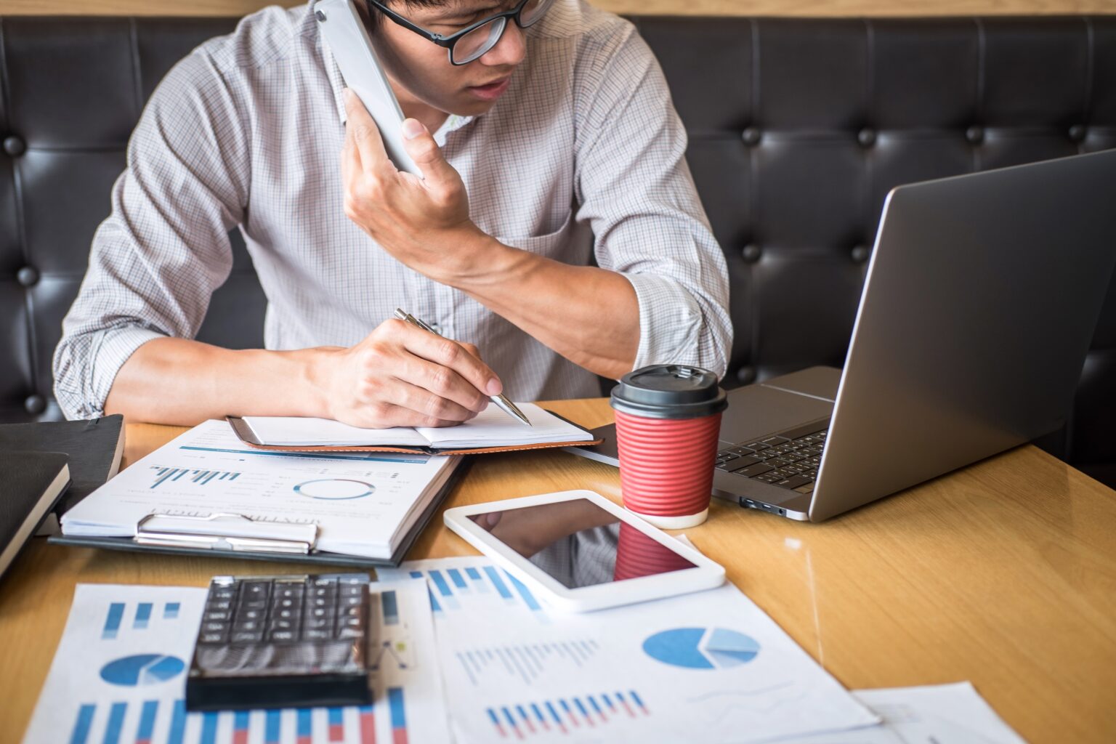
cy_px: 372
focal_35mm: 53
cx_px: 558
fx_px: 1643
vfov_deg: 25.5
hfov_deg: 37.5
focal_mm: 35
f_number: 2.8
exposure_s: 1/80
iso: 200
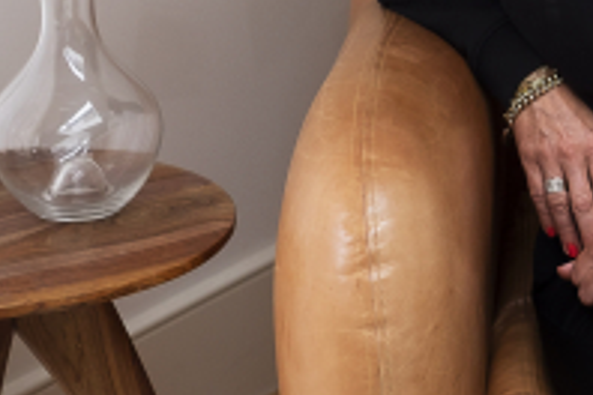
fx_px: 3080
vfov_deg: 7.2
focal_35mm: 187
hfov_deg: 10.8
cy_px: -256
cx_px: 749
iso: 200
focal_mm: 35
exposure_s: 1/180
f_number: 2.5
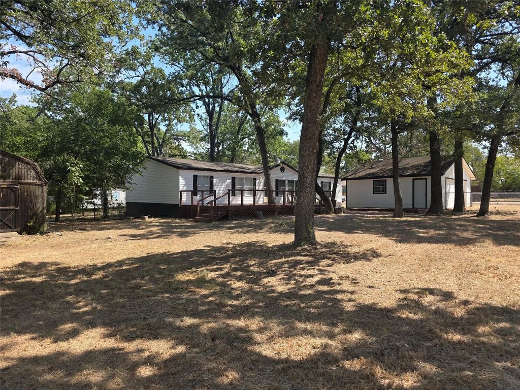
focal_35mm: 23
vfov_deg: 58.9
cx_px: 260
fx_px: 346
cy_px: 195
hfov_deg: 73.9
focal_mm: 6.3
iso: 80
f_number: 1.7
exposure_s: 1/2240
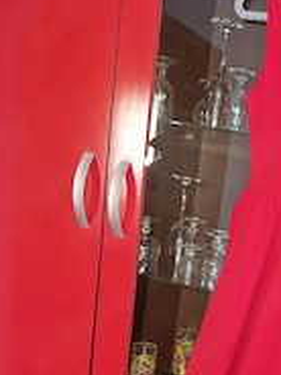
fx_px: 541
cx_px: 295
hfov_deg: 27.1
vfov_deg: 35.7
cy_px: 342
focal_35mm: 50
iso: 800
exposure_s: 1/100
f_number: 1.8
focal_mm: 5.4
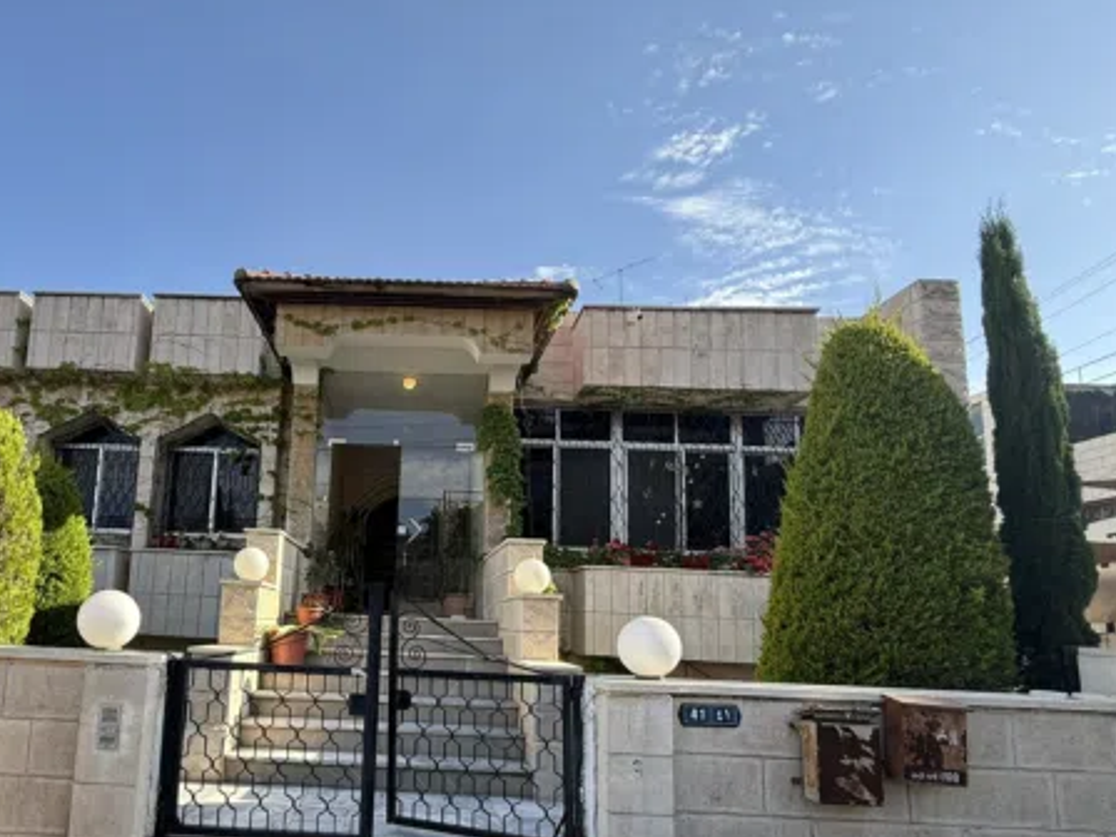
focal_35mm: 20
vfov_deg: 64.8
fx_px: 645
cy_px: 536
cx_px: 384
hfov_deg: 79.4
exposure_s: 1/625
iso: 64
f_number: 2.2
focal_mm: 2.22
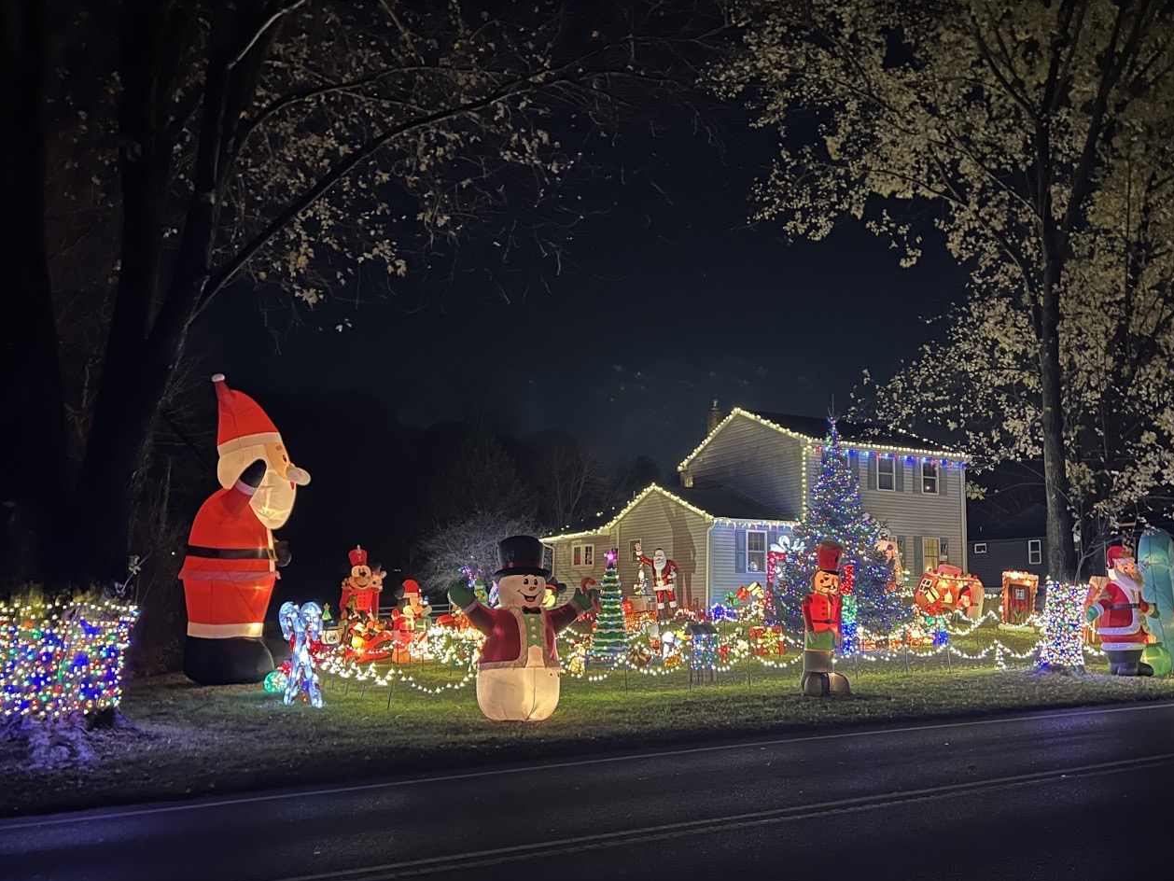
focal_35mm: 31
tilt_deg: +6.2
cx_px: 684
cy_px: 508
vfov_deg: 45.3
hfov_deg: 58.0
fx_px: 1052
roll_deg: +0.1
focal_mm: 5.7
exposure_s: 1/12
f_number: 1.5
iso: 640
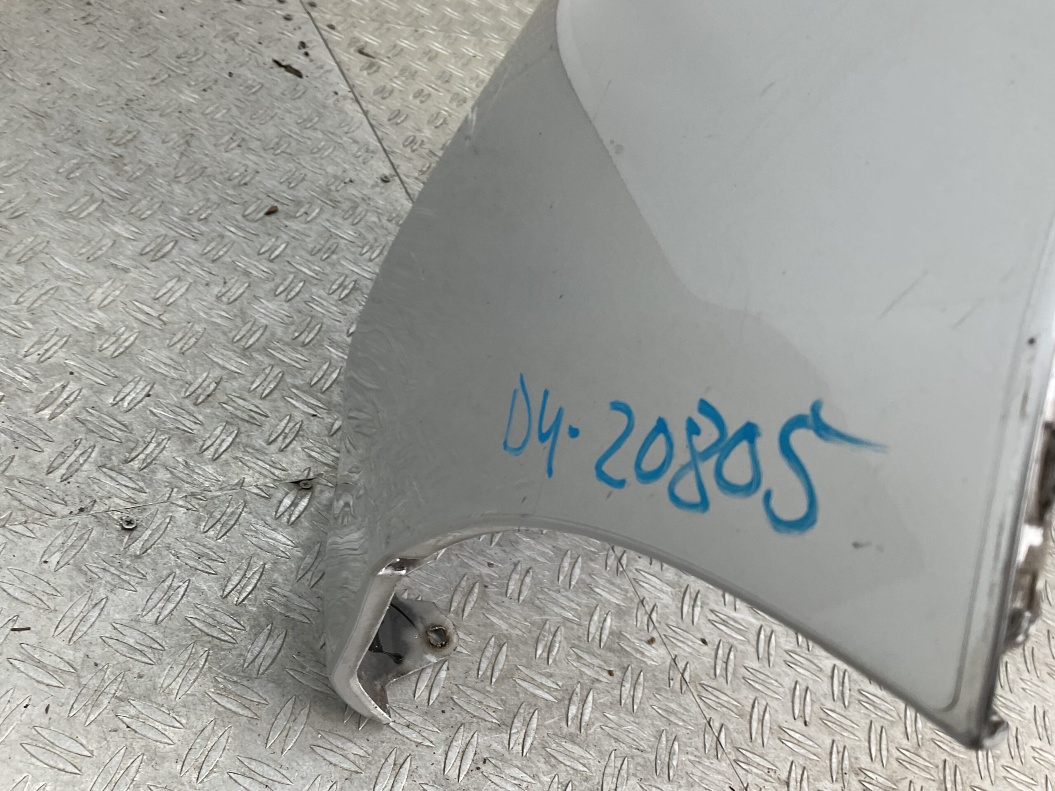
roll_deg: -31.6
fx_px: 884
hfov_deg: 61.7
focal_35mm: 29
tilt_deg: -43.6
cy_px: 396
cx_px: 528
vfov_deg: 48.2
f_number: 1.8
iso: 16
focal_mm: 3
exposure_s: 1/146
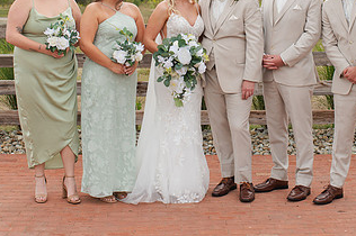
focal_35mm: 72
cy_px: 19
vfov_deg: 18.5
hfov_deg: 28.0
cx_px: 210
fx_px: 711
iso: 100
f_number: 3.5
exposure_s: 1/1000
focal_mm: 35
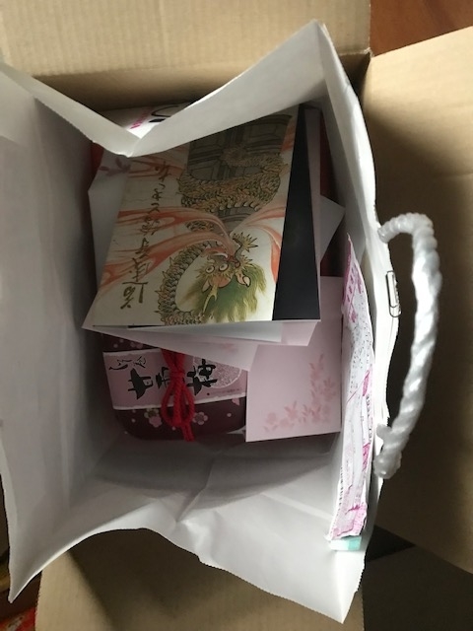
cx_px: 236
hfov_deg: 49.7
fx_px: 510
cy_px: 316
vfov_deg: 63.4
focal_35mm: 28
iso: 100
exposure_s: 1/4
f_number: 1.8
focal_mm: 3.99
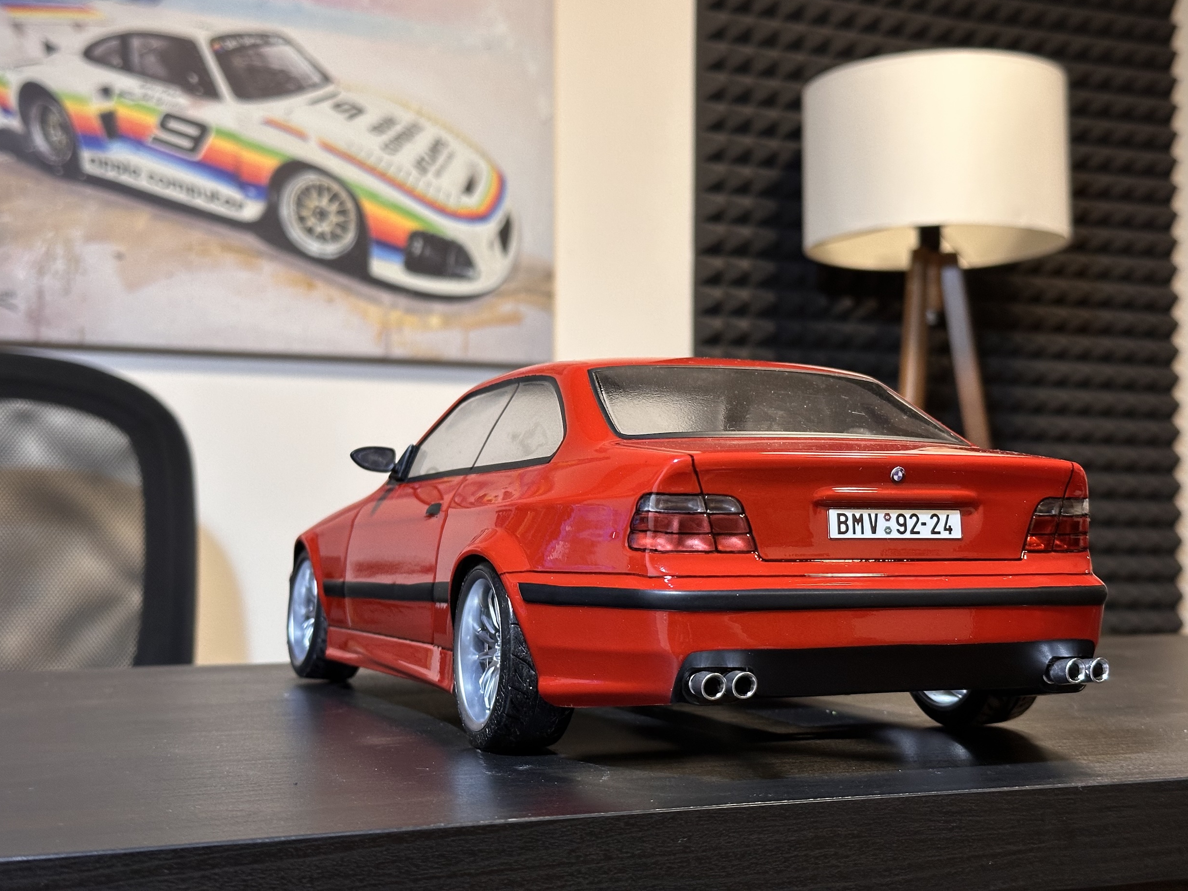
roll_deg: -0.5
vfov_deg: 29.7
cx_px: 596
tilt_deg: +2.3
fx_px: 1682
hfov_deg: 38.9
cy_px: 437
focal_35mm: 49
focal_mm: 6.86
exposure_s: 1/33
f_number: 1.78
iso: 200
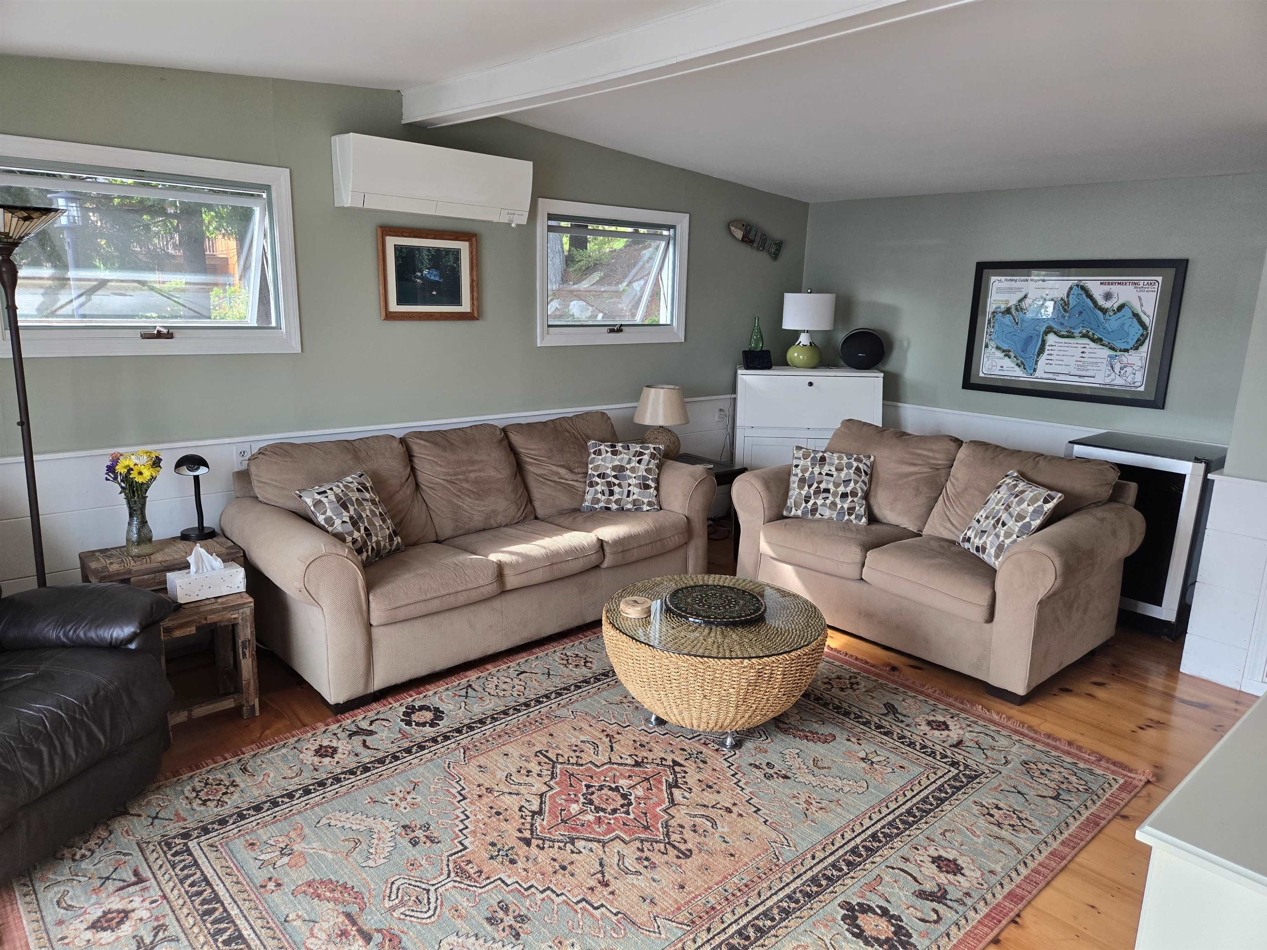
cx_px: 634
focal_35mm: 23
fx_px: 842
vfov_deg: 58.9
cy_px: 475
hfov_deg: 73.9
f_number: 1.8
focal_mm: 5.4
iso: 125
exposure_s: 1/180
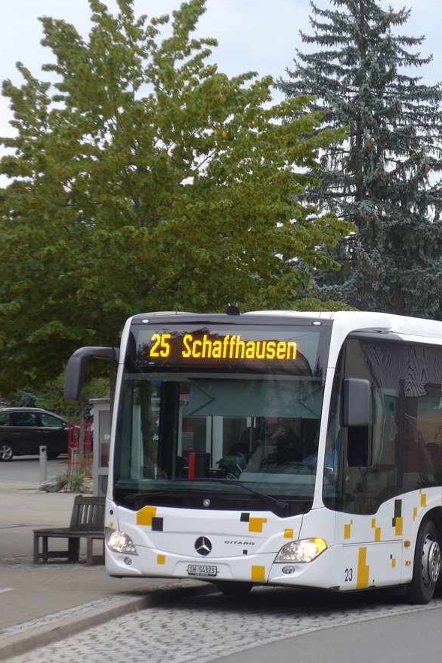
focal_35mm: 137
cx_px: 374
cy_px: 332
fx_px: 2524
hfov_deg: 10.0
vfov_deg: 15.0
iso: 100
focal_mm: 19.2
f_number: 4.7
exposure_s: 1/80
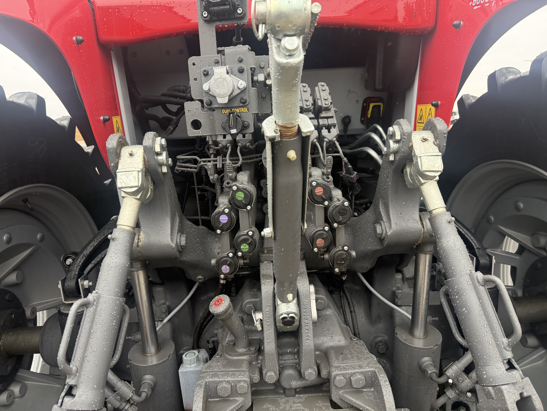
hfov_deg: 71.6
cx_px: 274
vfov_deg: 56.8
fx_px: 379
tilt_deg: -14.6
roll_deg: +2.5
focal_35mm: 24
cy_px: 206
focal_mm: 6.76
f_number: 1.78
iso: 200
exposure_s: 1/243
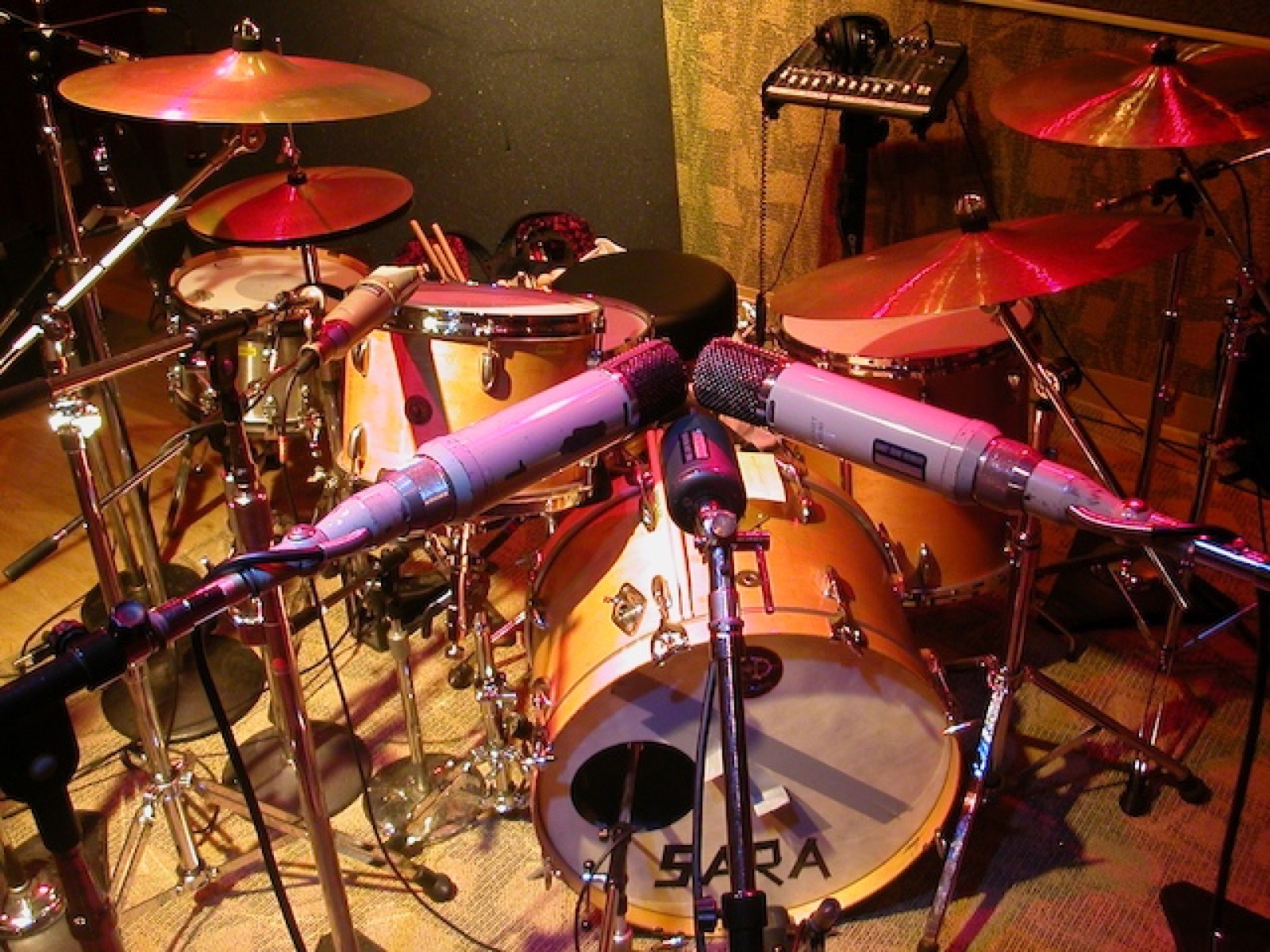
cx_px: 635
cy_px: 476
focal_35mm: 37
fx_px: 1357
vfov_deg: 38.7
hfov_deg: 50.1
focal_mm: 5.6
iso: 200
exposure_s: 1/2.3
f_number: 2.7
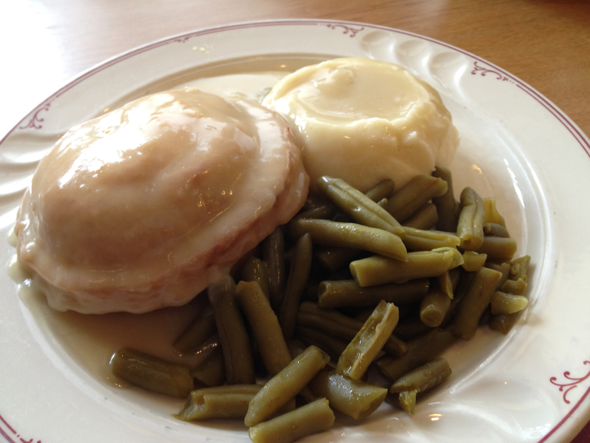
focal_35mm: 35
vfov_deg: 40.7
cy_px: 222
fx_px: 597
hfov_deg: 52.6
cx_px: 295
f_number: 2.4
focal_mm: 4.28
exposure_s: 1/24
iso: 64
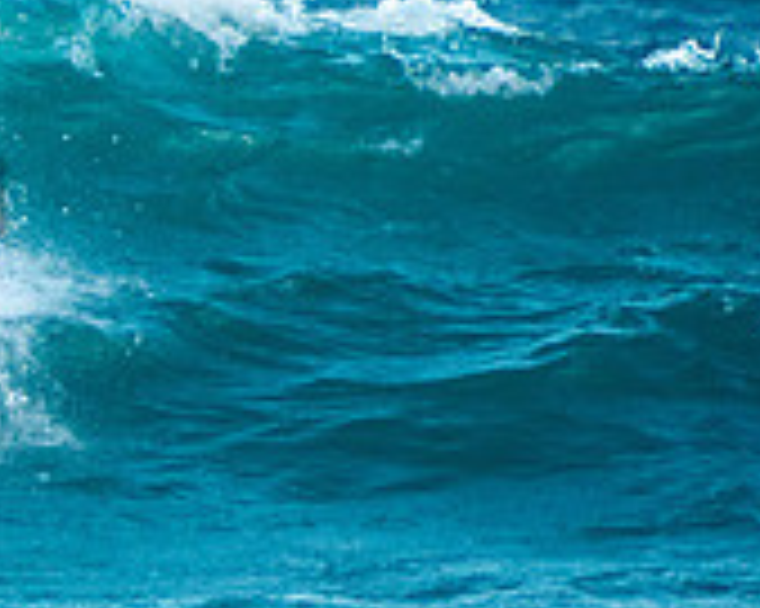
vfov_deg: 1.0
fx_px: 34754
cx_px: -468
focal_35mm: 1546
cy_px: 133
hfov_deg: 1.3
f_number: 5.6
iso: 800
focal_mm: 320
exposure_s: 1/800
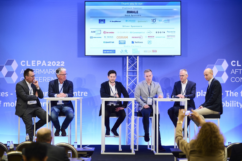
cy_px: 80
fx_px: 773
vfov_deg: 11.9
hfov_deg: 17.8
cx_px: 121
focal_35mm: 115
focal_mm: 115
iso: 1600
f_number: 3.2
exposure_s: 1/200
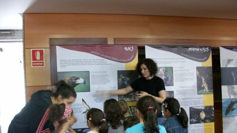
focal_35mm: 38
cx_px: 120
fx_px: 239
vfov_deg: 30.9
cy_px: 90
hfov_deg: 52.8
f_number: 2.8
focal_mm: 5.7
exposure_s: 1/9.34
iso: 160
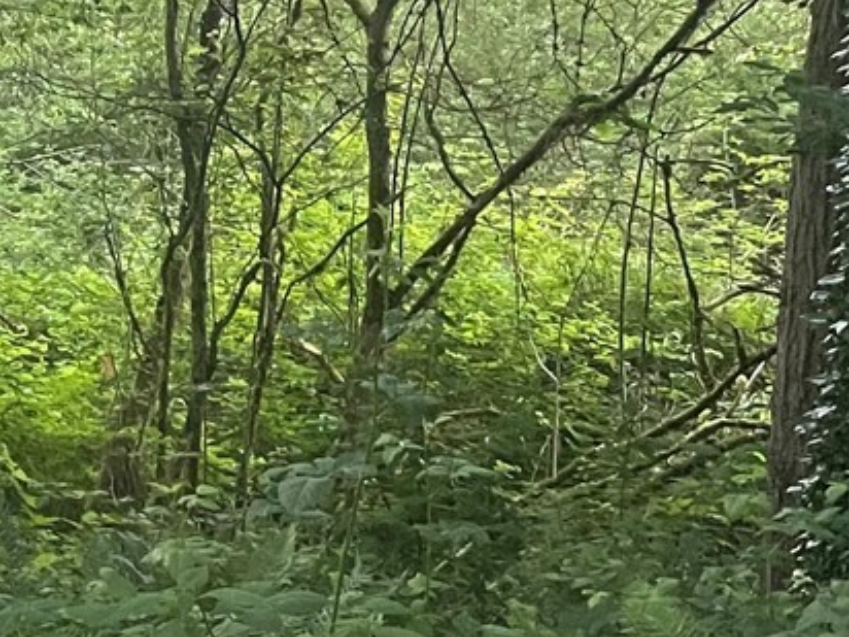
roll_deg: -0.1
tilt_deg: -6.0
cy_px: -134
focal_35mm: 101
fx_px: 2477
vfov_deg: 14.2
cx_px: -175
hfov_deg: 18.4
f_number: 1.6
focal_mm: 4.2
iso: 400
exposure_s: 1/60
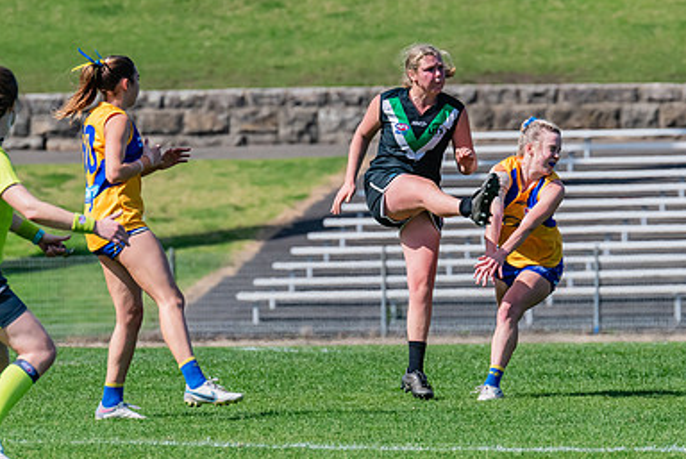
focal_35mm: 722
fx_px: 13774
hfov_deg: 2.9
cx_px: 433
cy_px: 251
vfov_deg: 1.9
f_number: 10
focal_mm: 420
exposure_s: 1/1600
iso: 800
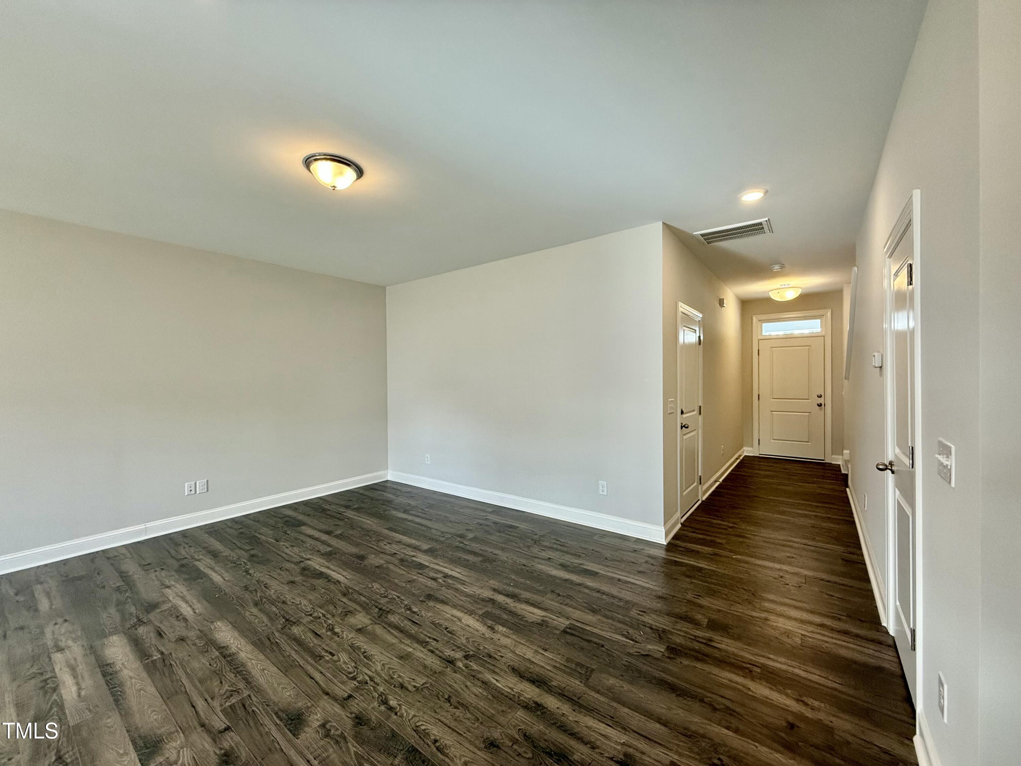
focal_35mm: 14
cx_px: 510
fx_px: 413
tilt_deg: -0.7
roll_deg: -0.1
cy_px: 383
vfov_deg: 85.7
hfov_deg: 102.1
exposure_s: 1/120
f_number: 2.2
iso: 125
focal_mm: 2.22
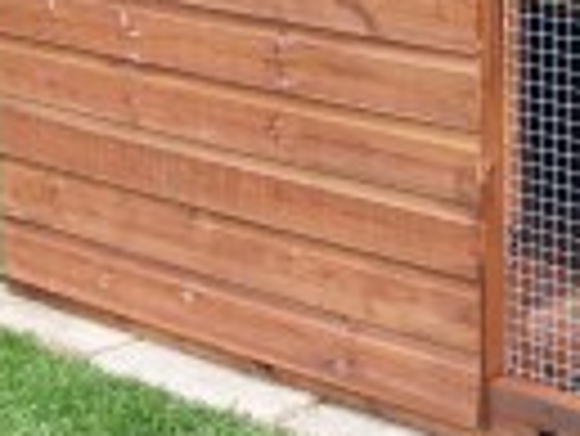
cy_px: -117
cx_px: 683
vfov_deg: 11.8
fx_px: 2063
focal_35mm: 123
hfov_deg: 15.5
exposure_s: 1/302
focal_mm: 5.7
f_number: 2.9
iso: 80
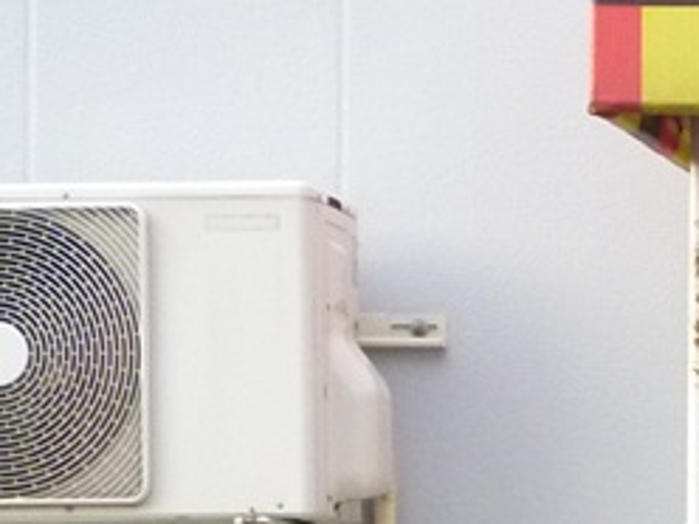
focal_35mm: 216
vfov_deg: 6.8
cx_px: 1563
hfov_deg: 8.5
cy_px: 835
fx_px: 4362
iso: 320
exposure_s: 1/60
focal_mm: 7.3
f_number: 3.7
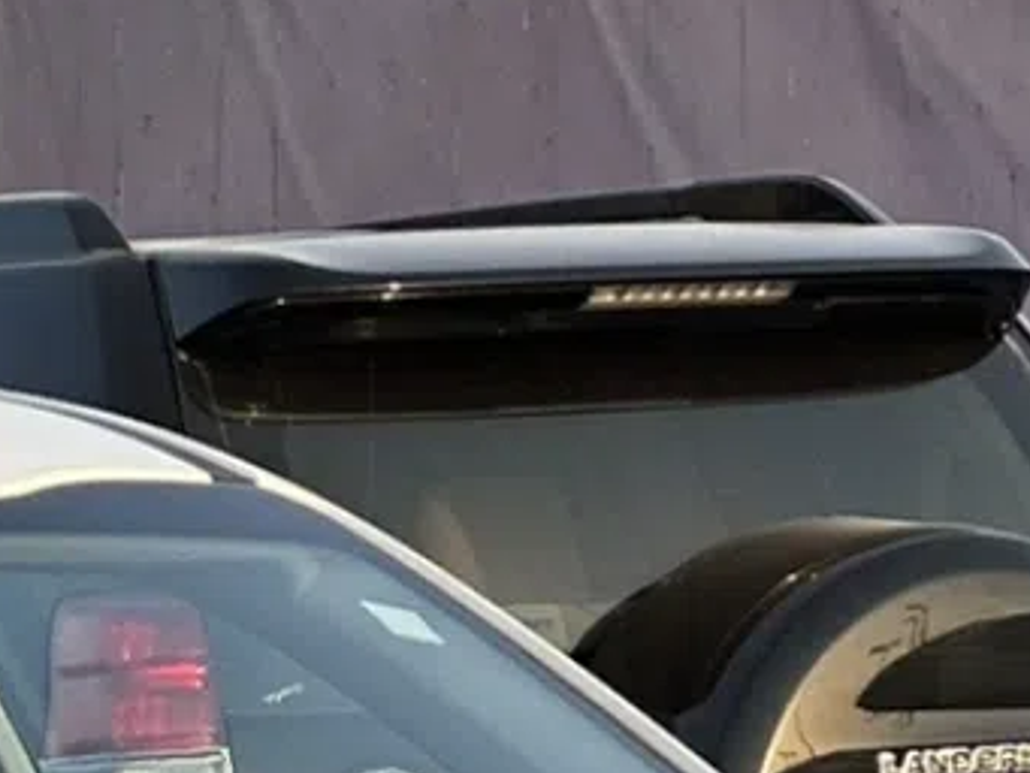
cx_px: -396
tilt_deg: -3.0
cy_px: 1673
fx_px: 13752
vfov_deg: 3.2
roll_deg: +1.5
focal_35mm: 462
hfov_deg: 4.3
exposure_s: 1/121
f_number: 2.8
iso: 20
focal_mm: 9
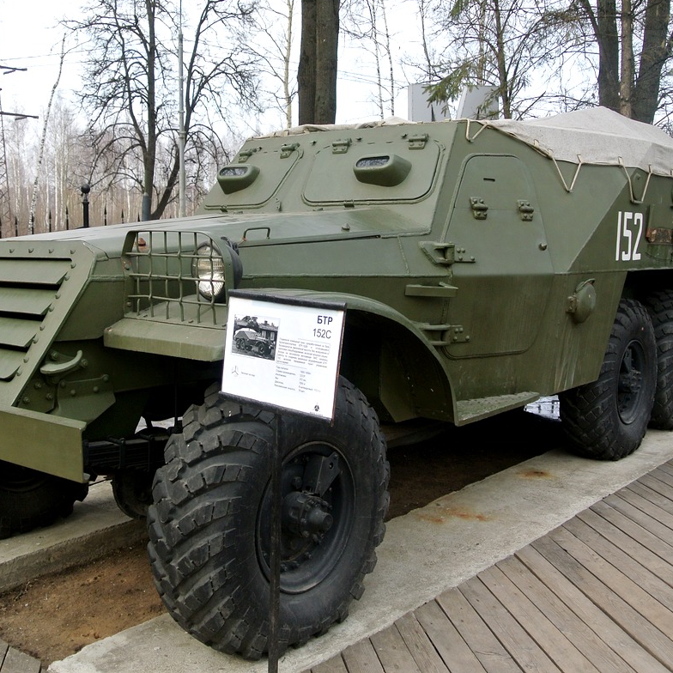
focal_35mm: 39
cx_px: 273
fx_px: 858
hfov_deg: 42.7
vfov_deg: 42.8
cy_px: 331
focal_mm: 11.4
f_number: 4
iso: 100
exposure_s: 1/200
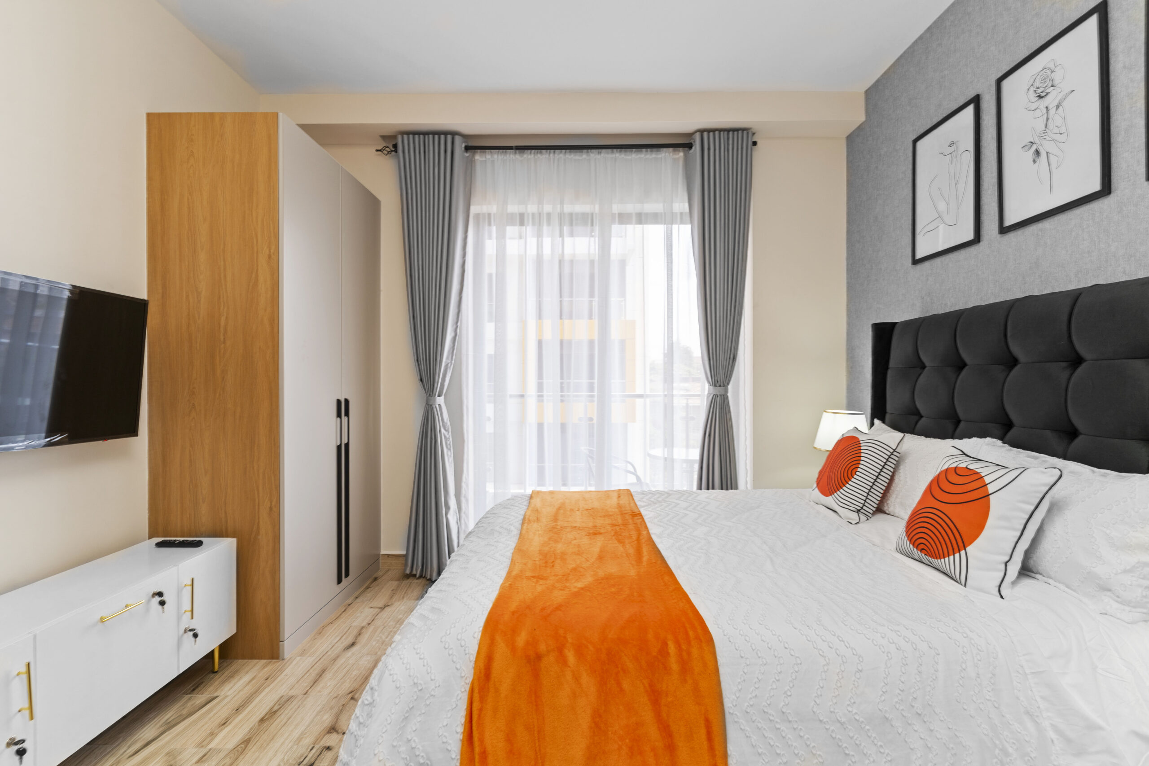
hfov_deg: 93.3
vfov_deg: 70.4
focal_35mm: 17
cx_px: 574
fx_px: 543
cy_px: 383
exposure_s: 1/8
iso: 100
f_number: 7.1
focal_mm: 17
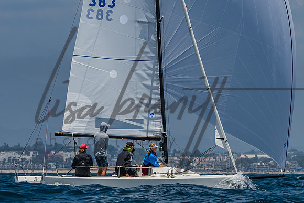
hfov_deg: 6.3
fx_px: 2741
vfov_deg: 4.2
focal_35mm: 325
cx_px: 265
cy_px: 122
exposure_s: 1/2500
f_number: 6.3
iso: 400
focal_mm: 160
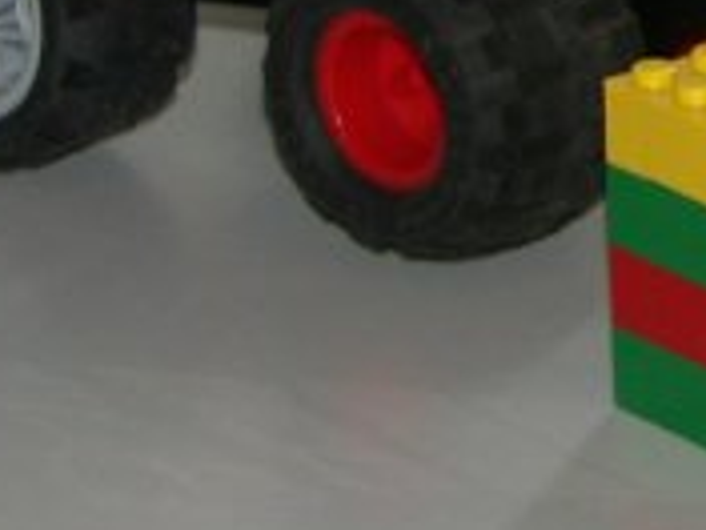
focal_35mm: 424
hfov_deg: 4.5
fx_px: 8648
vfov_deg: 3.5
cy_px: -249
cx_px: 1998
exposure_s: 1/60
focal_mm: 18.69
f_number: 3.2
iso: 100
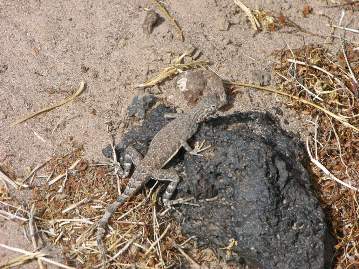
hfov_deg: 7.1
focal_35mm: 280
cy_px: 134
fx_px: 2904
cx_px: 180
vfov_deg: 5.3
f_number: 5.9
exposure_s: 1/311
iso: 50
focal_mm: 71.2
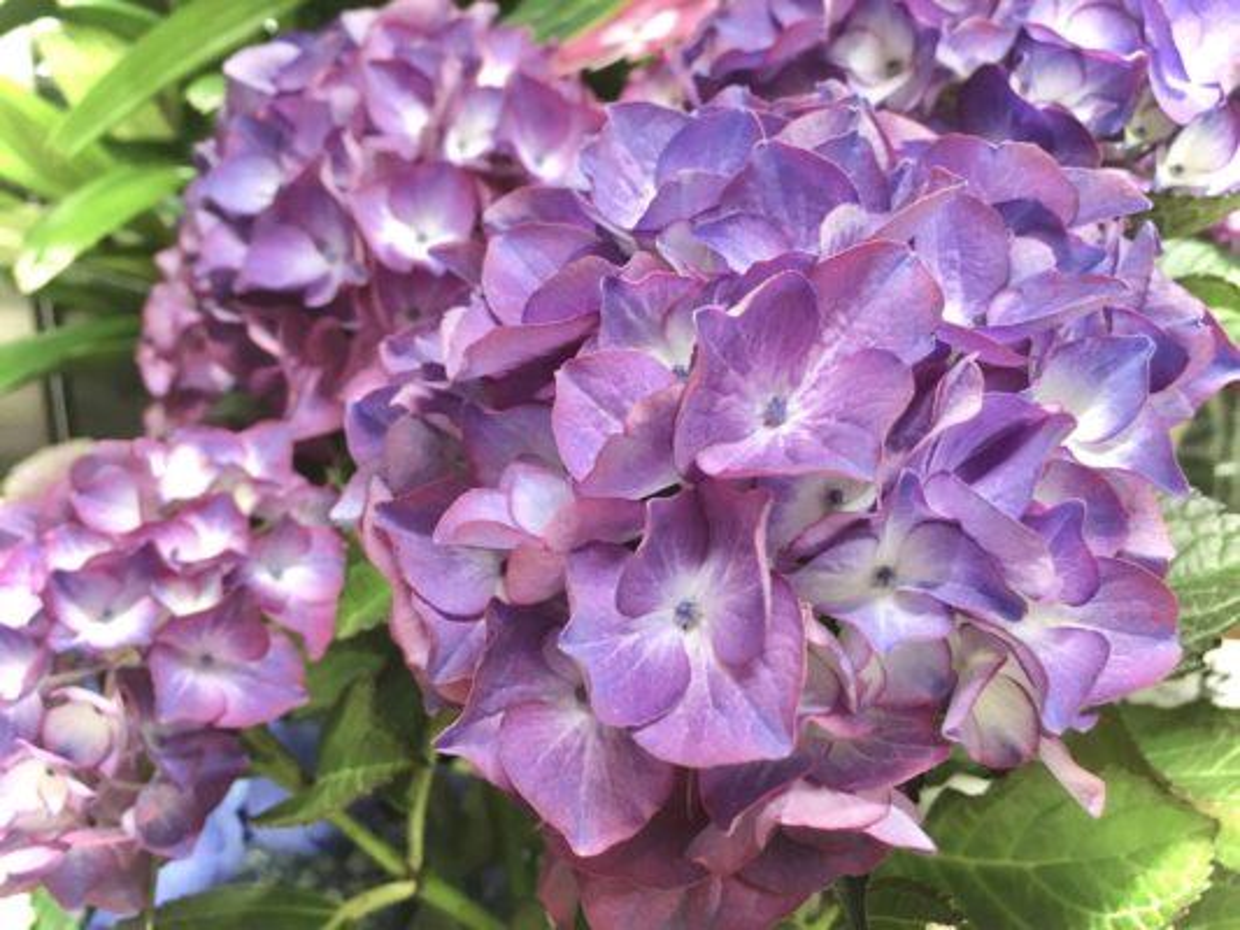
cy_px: 465
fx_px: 1039
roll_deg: +1.0
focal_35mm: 29
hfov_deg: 61.6
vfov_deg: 48.2
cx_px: 620
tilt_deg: -11.1
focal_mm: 4.15
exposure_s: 1/30
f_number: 2.2
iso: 160
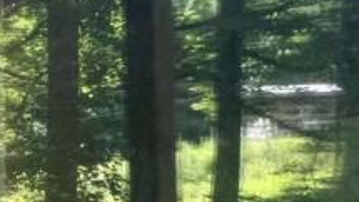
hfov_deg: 16.0
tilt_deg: +2.2
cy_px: 274
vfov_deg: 14.6
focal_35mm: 79
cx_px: -458
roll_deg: -1.1
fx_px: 752
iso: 100
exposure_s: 1/99
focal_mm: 1.57
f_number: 1.8
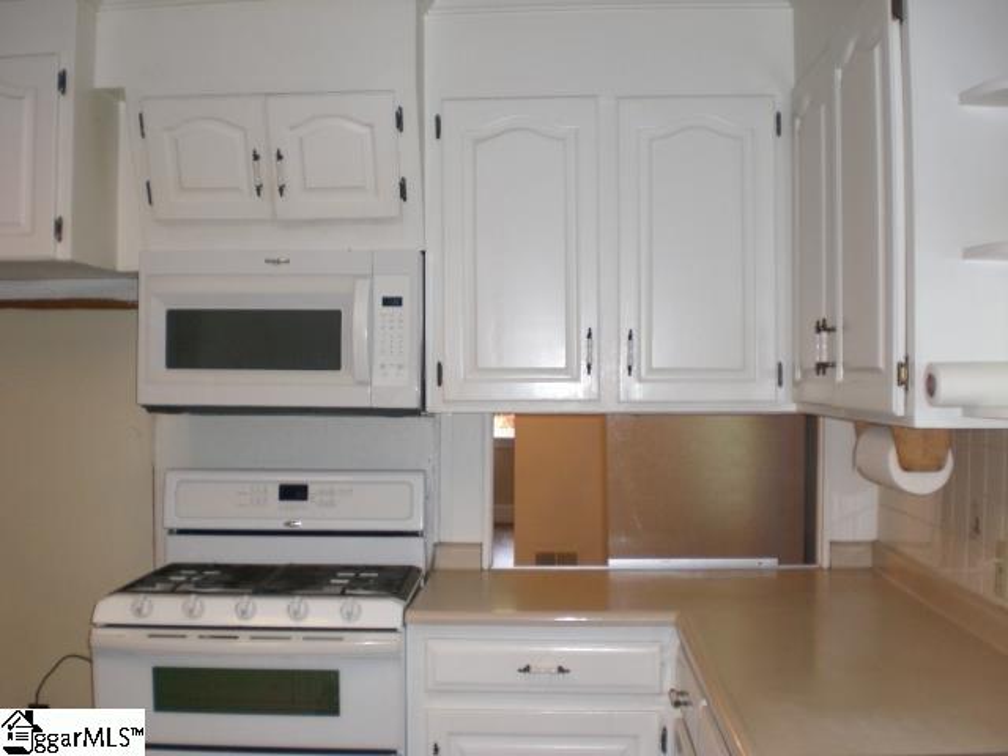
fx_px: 1107
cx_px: 504
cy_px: 378
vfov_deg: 37.7
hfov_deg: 49.0
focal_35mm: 38
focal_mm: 6.3
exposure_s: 1/60
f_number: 3.1
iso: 200
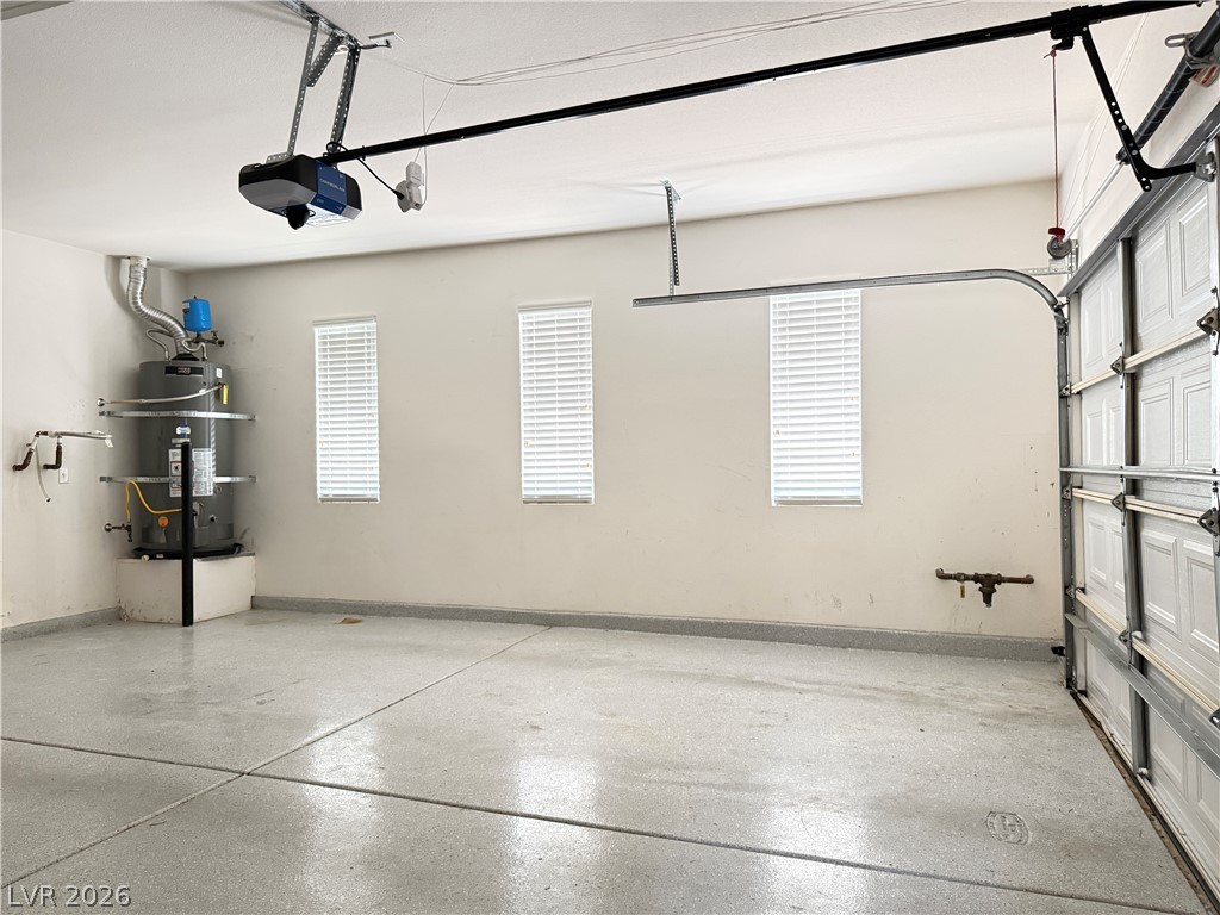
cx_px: 610
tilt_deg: +0.4
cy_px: 458
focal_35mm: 24
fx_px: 846
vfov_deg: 56.8
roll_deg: +0.4
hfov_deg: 71.6
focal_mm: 6.76
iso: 800
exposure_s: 1/30
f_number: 1.78
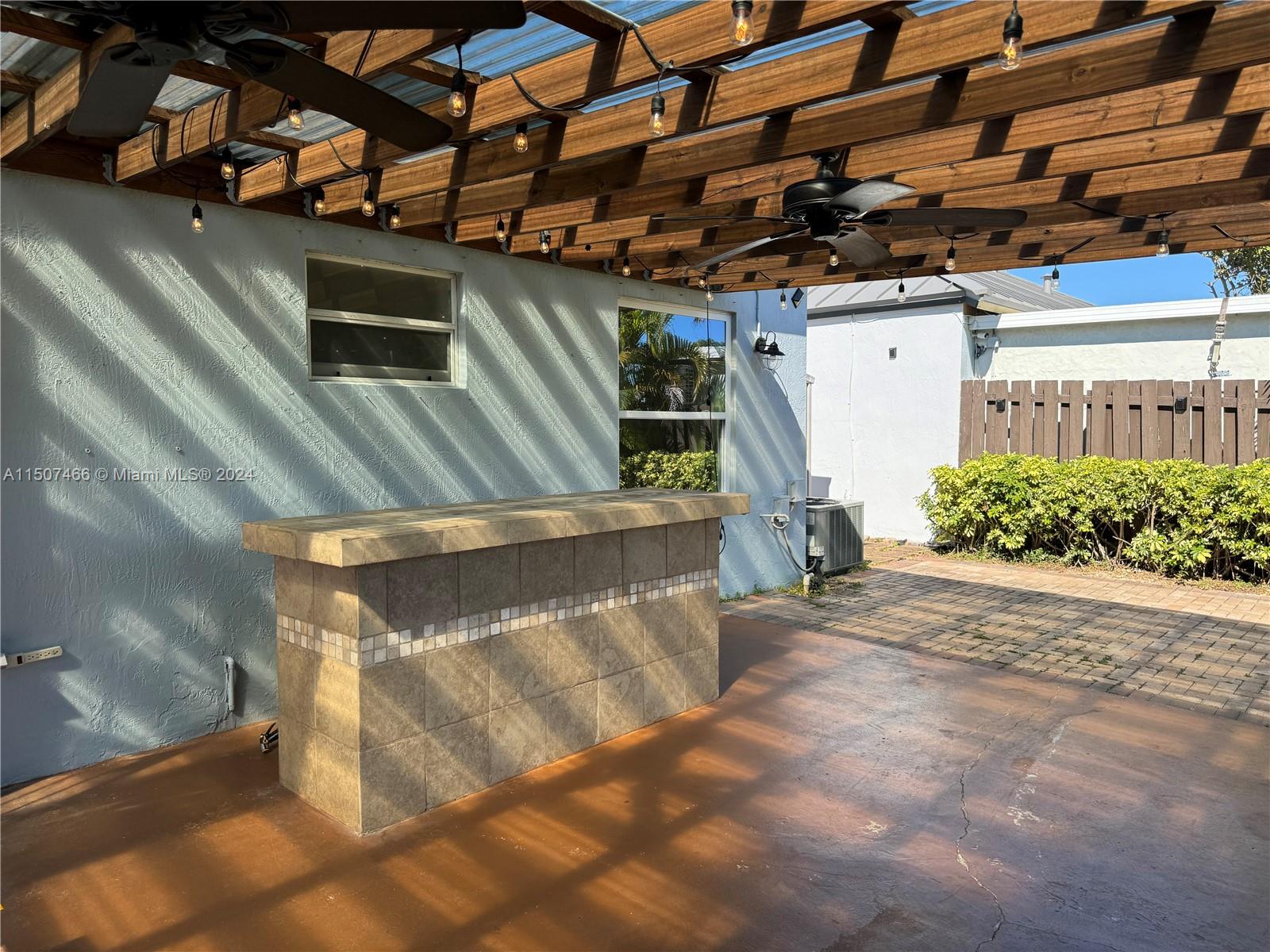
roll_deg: +0.0
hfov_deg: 71.6
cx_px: 635
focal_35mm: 24
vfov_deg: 56.8
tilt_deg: -4.8
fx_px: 881
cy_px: 476
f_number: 1.78
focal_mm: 6.86
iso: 80
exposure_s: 1/1524
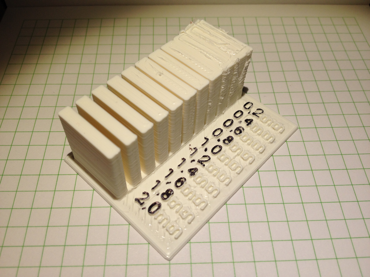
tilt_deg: -53.1
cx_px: 185
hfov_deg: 52.6
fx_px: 374
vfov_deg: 40.7
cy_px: 138
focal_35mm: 35
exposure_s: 1/180
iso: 50
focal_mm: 4.28
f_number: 2.4
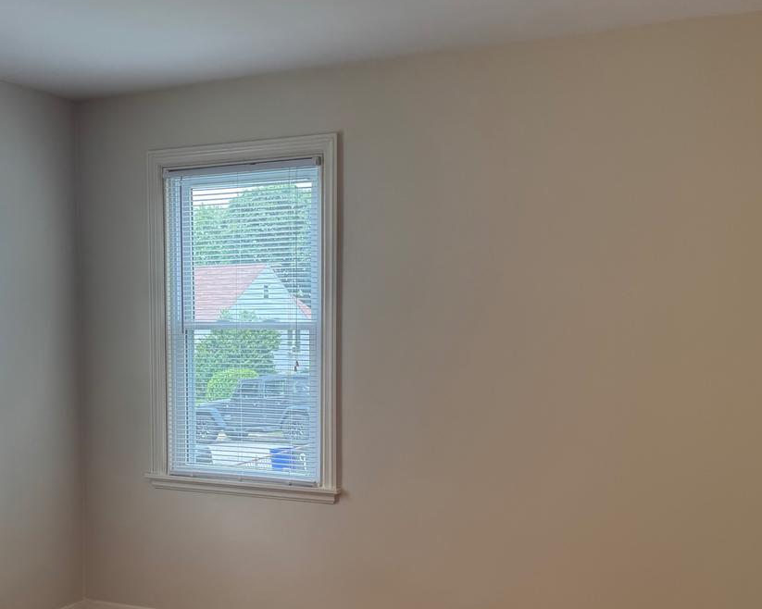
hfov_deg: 44.7
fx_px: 924
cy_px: 391
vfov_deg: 36.2
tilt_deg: -5.0
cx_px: 341
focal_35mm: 41
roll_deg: -0.1
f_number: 1.78
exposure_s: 1/164
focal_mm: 6.76
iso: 80
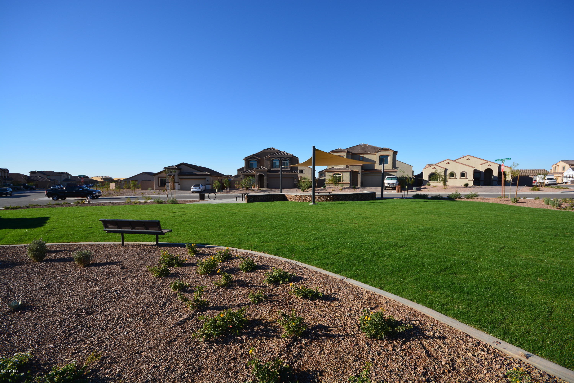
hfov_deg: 100.4
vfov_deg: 77.3
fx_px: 239
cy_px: 192
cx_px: 287
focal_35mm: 15
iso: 200
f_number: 10
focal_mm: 10
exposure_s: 1/320
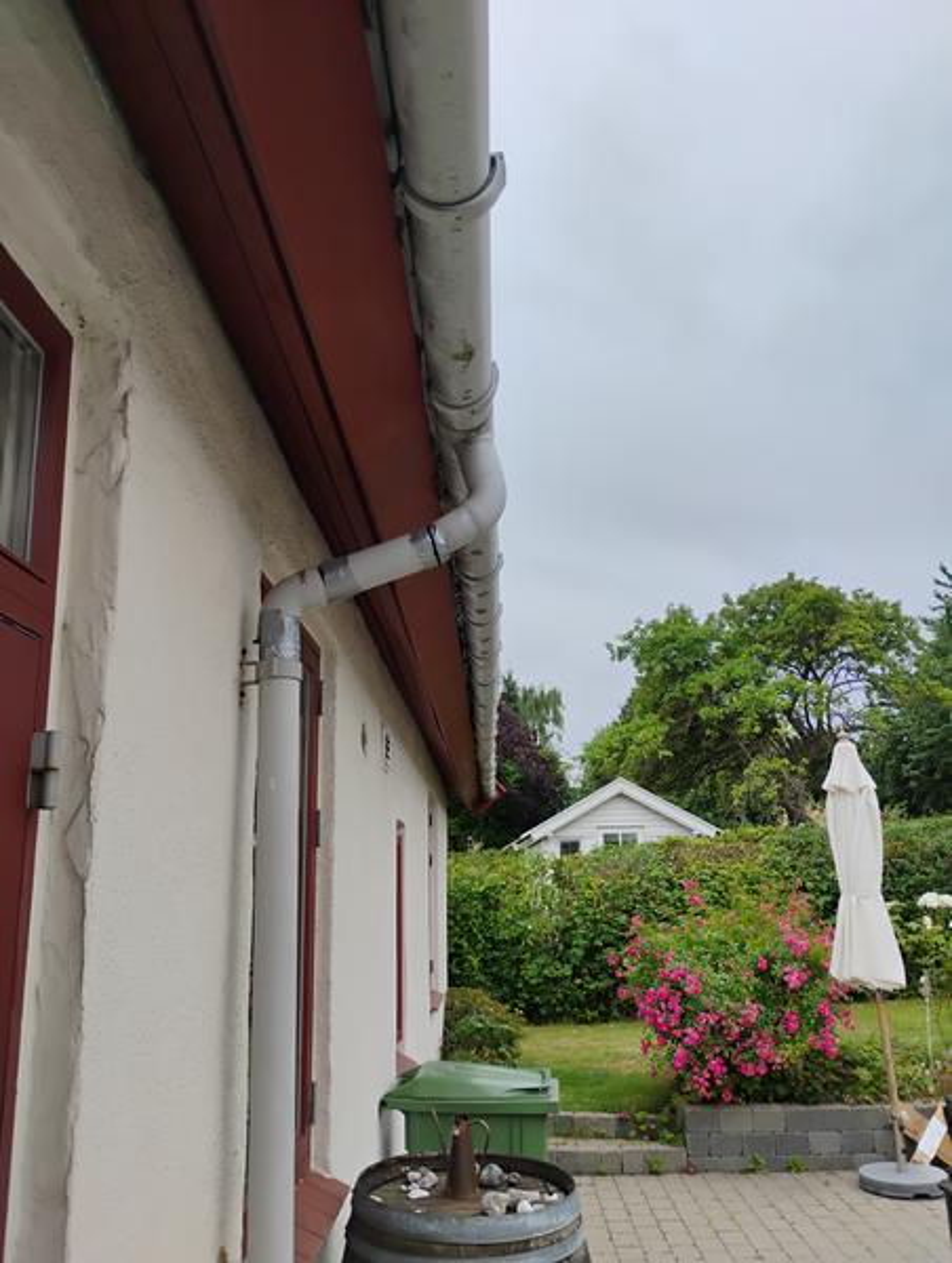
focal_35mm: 28
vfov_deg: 63.4
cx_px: 476
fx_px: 1024
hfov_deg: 49.9
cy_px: 632
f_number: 1.8
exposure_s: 1/568
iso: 100
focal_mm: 4.26
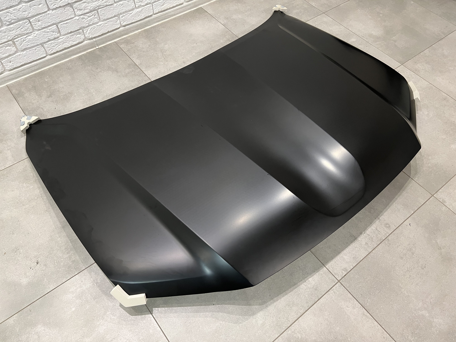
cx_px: 228
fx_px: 343
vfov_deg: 53.1
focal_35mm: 26
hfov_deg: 67.3
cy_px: 171
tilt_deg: -57.4
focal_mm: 5.7
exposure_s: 1/50
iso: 320
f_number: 1.5
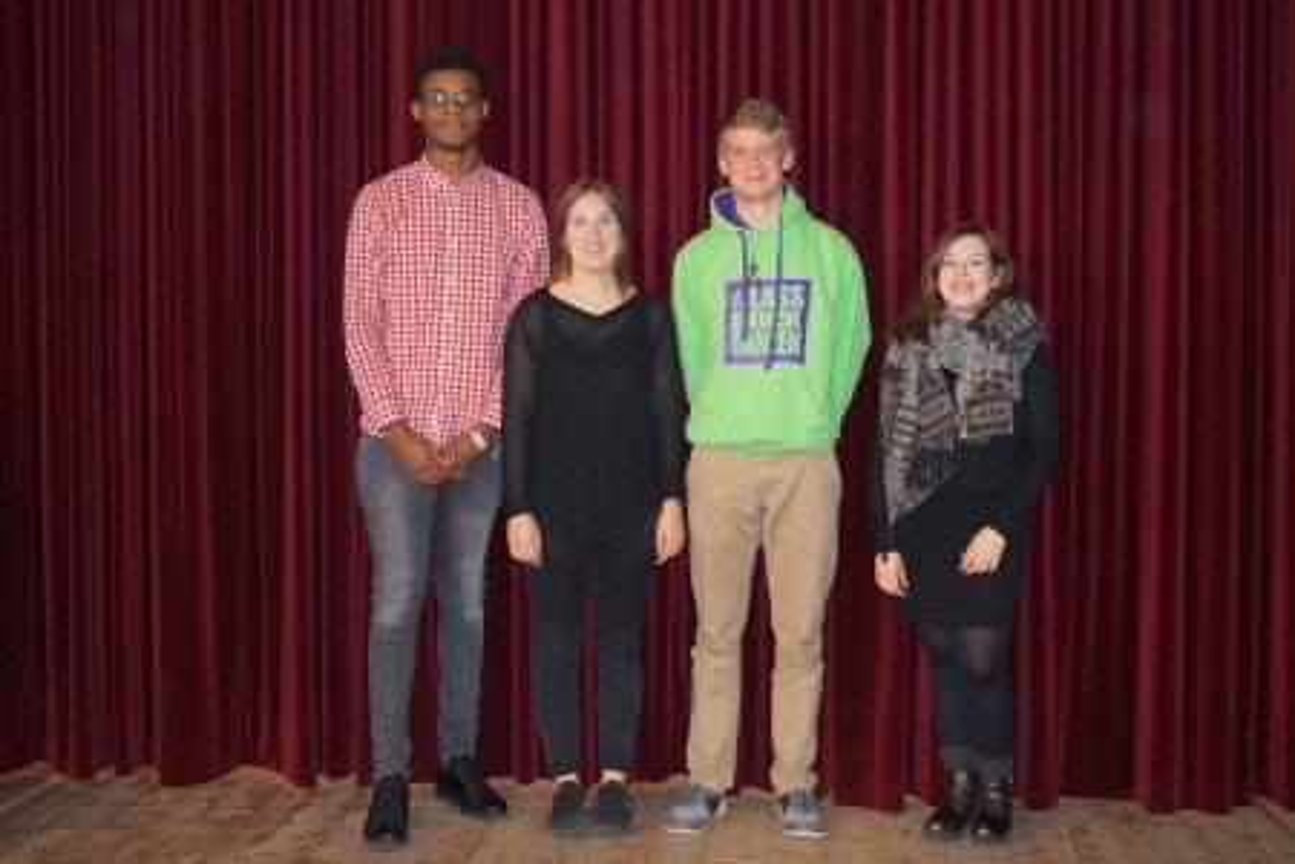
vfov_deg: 29.9
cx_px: 648
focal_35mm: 45
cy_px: 432
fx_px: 1619
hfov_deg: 43.6
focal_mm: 30
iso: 800
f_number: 4.5
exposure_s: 1/60
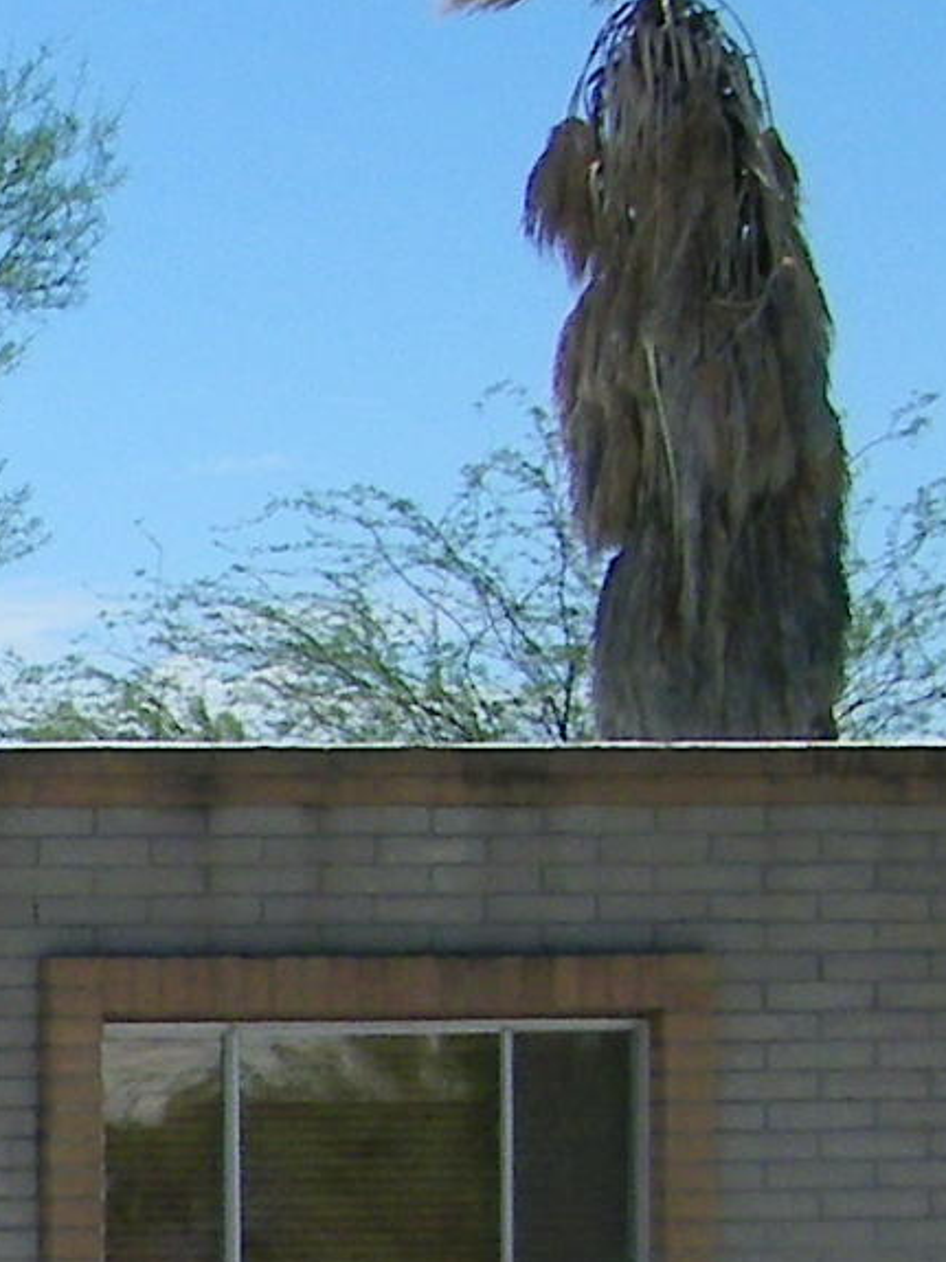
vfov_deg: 10.1
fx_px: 7035
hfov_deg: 7.2
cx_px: -1427
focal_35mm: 193
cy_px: 1427
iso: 80
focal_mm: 6.6
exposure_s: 1/400
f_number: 7.4
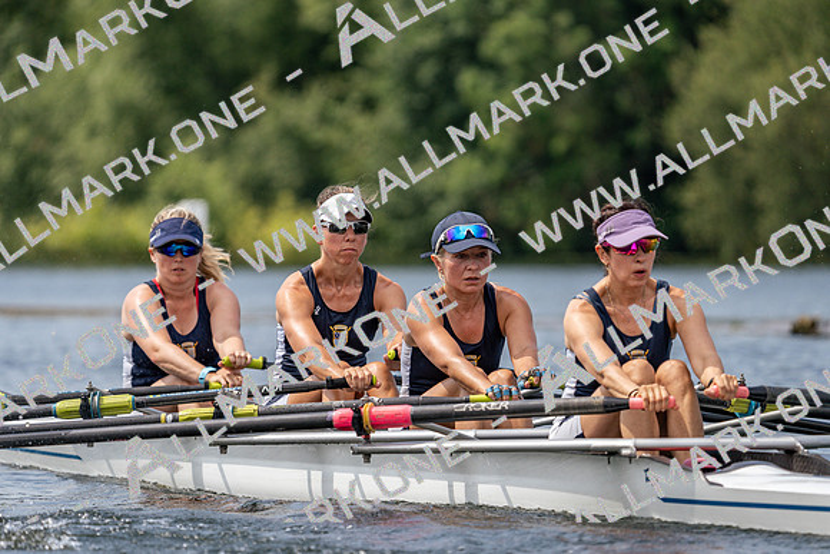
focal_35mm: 400
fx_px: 9224
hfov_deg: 5.2
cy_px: 277
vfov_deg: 3.4
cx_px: 415
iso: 320
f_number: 6.3
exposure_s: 1/1600
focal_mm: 400
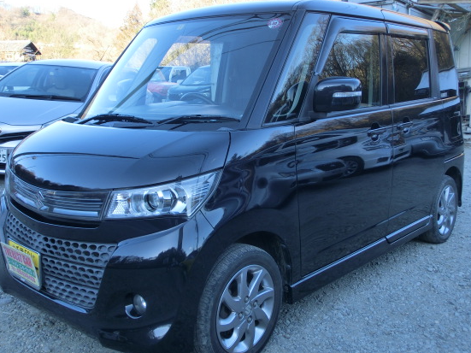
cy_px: 181
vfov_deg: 33.6
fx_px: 585
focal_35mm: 43
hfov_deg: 43.9
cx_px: 236
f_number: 3.9
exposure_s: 1/100
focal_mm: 6.61
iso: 100
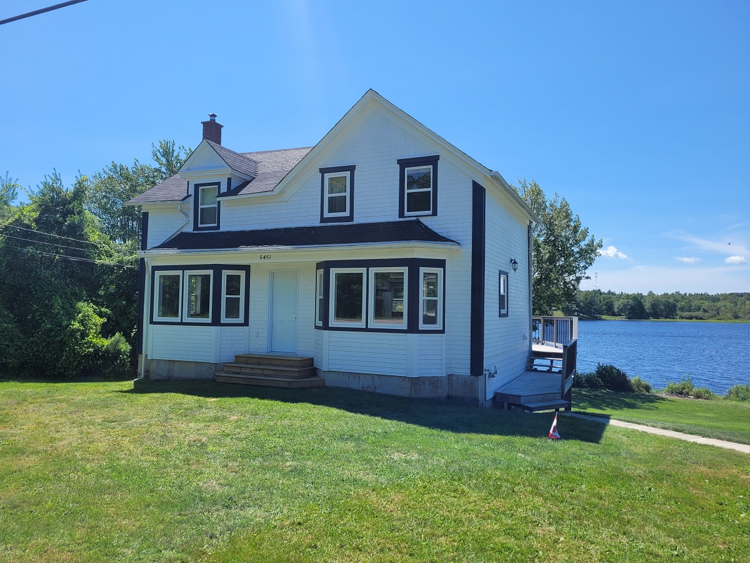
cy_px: 282
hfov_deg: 67.3
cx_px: 375
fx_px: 563
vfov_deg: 53.1
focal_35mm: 26
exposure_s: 1/2128
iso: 40
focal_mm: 5.4
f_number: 1.8
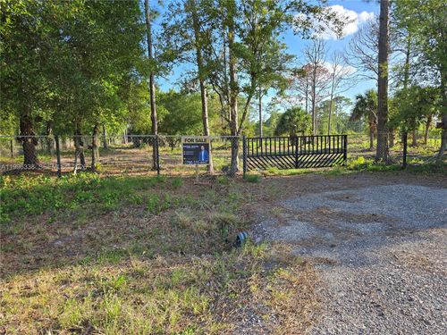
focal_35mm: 23
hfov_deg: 73.9
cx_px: 224
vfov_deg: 58.9
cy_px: 168
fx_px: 297
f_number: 1.7
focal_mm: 6.3
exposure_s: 1/298
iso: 12
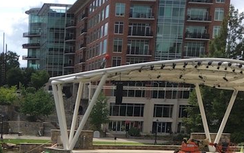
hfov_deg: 30.1
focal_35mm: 64
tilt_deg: -6.2
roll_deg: -1.1
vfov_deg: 19.7
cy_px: 154
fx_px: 426
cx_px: 7
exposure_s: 1/1326
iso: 25
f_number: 2.2
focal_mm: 4.15
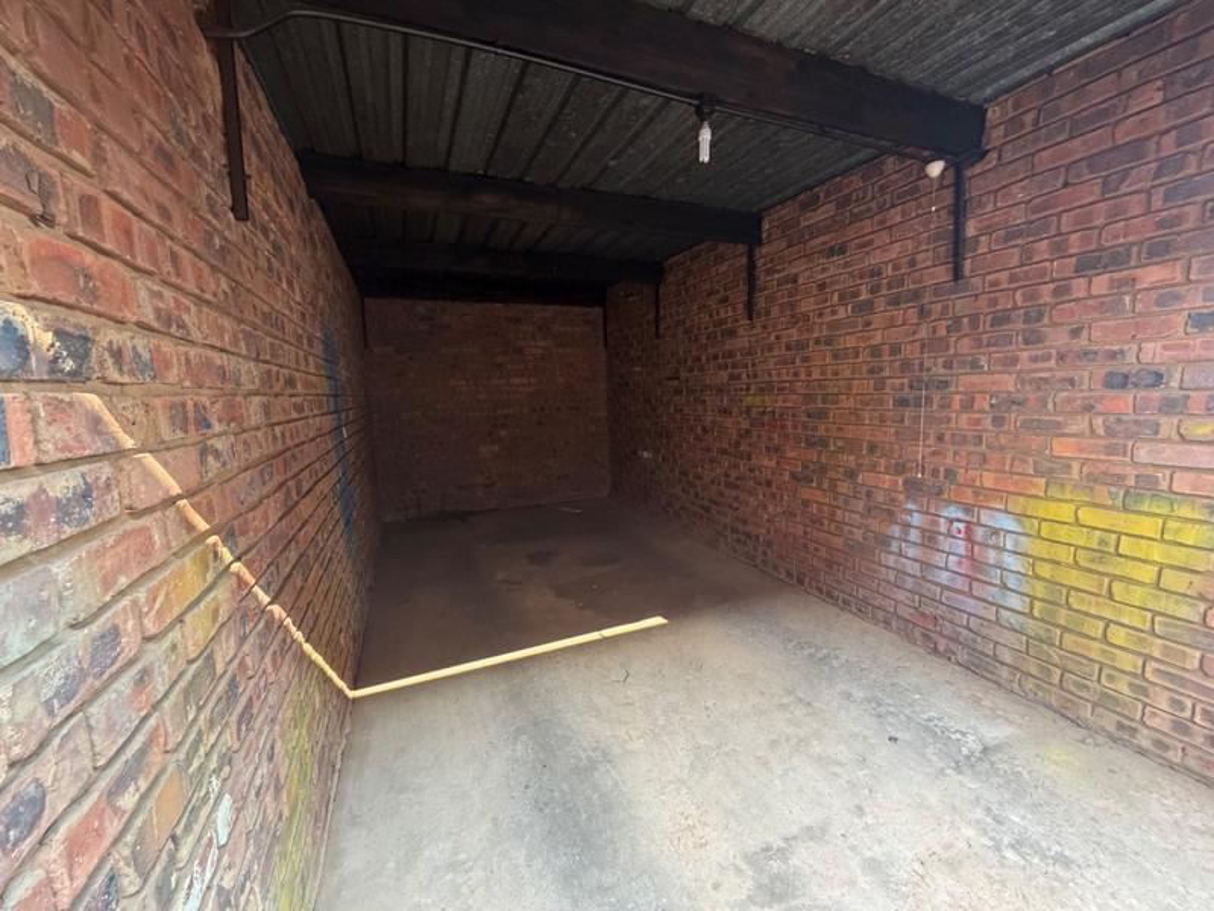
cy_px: 456
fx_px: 491
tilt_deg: -6.5
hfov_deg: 102.1
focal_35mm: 14
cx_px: 607
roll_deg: +3.3
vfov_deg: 85.7
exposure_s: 1/88
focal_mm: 2.22
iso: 320
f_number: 2.2
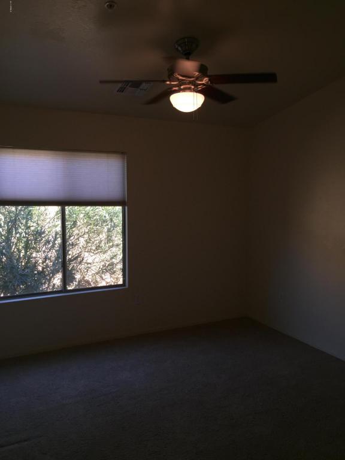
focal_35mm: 29
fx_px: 385
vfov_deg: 61.7
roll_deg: -0.1
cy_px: 230
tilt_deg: -4.5
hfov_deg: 48.2
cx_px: 172
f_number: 2.2
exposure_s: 1/92
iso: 32
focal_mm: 4.15
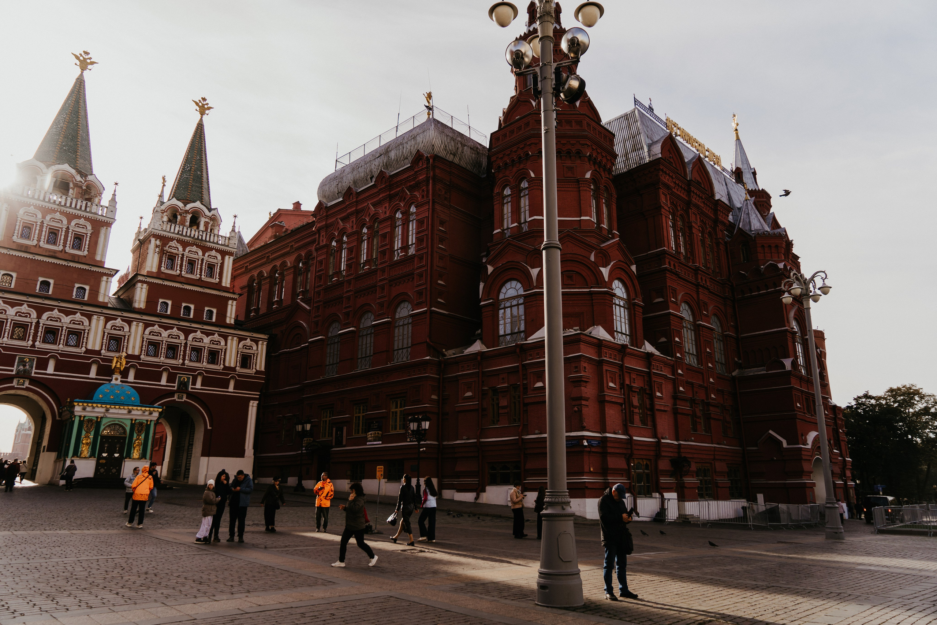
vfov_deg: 53.1
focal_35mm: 24
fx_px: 625
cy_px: 312
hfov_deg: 73.7
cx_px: 468
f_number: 4
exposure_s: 1/500
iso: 100
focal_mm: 24
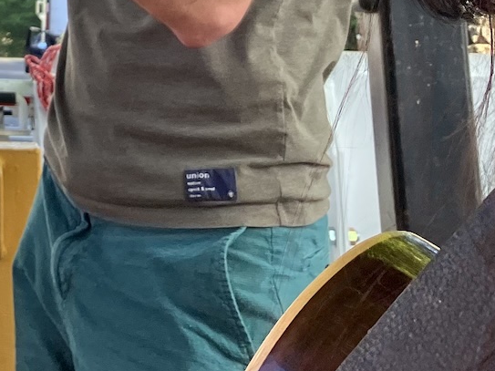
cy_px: -269
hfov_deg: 17.1
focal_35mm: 104
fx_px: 1487
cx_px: -241
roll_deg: +1.2
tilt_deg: +11.5
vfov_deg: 13.0
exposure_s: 1/292
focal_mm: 3.99
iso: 32
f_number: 1.8
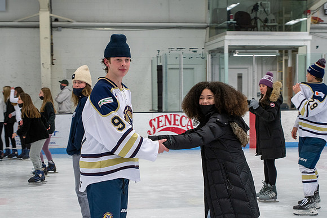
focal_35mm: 60
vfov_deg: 22.5
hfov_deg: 33.2
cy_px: 120
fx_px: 549
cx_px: 145
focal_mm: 36
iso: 320
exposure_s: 1/250
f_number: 4
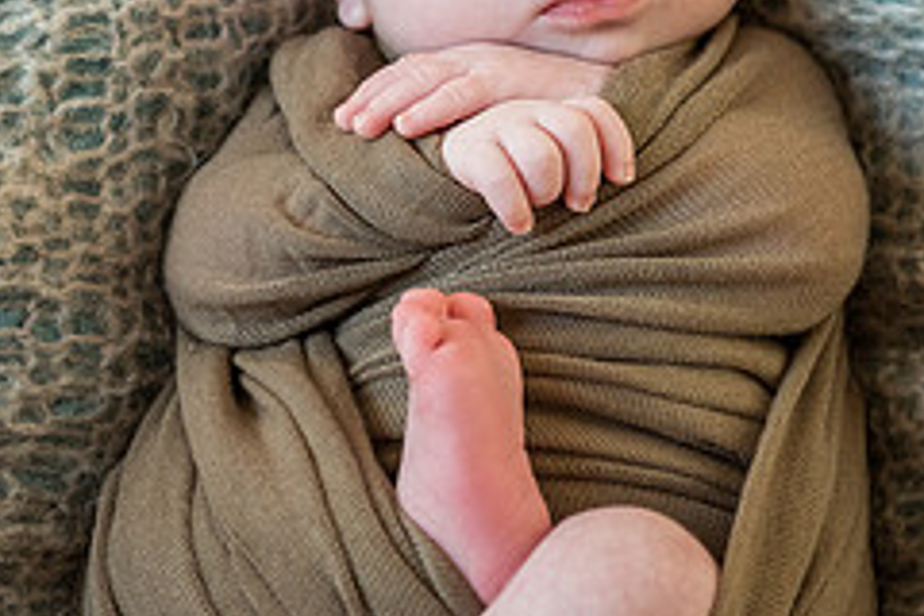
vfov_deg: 8.1
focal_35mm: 169
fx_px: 4337
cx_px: 508
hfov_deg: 12.2
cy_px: 60
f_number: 3.2
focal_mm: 70
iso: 800
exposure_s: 1/400
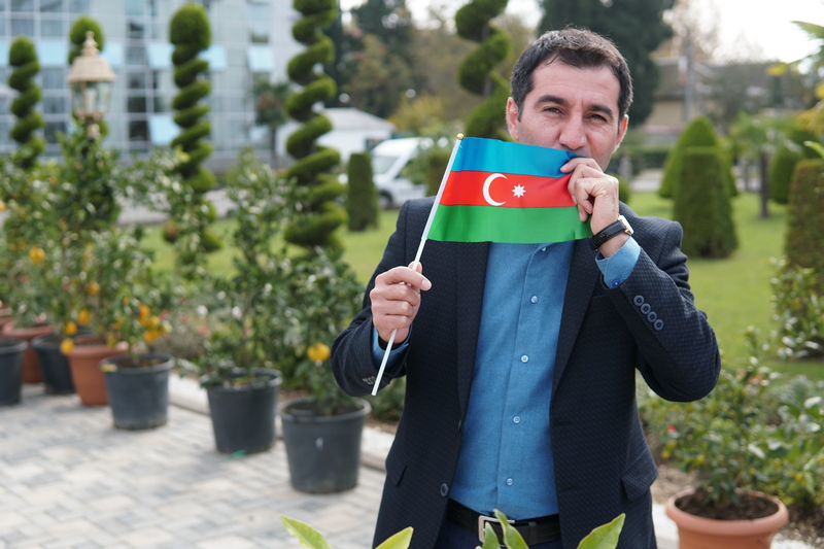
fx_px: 1030
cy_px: 274
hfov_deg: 43.6
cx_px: 412
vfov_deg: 29.9
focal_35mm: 45
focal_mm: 30
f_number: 2.5
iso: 100
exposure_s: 1/640
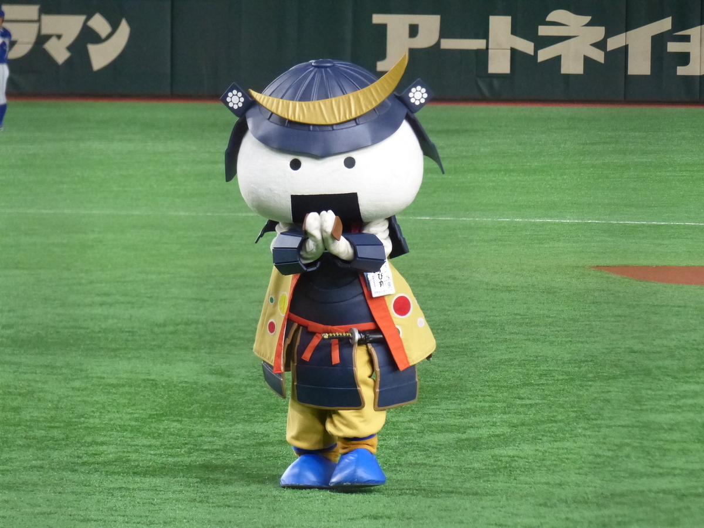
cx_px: 352
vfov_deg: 4.3
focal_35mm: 345
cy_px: 264
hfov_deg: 5.7
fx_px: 7016
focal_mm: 62.1
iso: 800
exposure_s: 1/400
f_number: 2.8
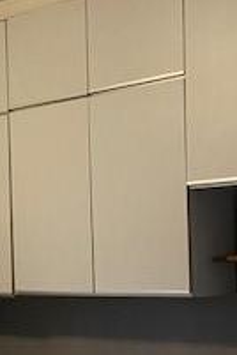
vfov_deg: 23.3
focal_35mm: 86
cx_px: -14
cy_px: 279
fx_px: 849
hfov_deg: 15.5
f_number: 1.8
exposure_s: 1/40
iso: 400
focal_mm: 4.25
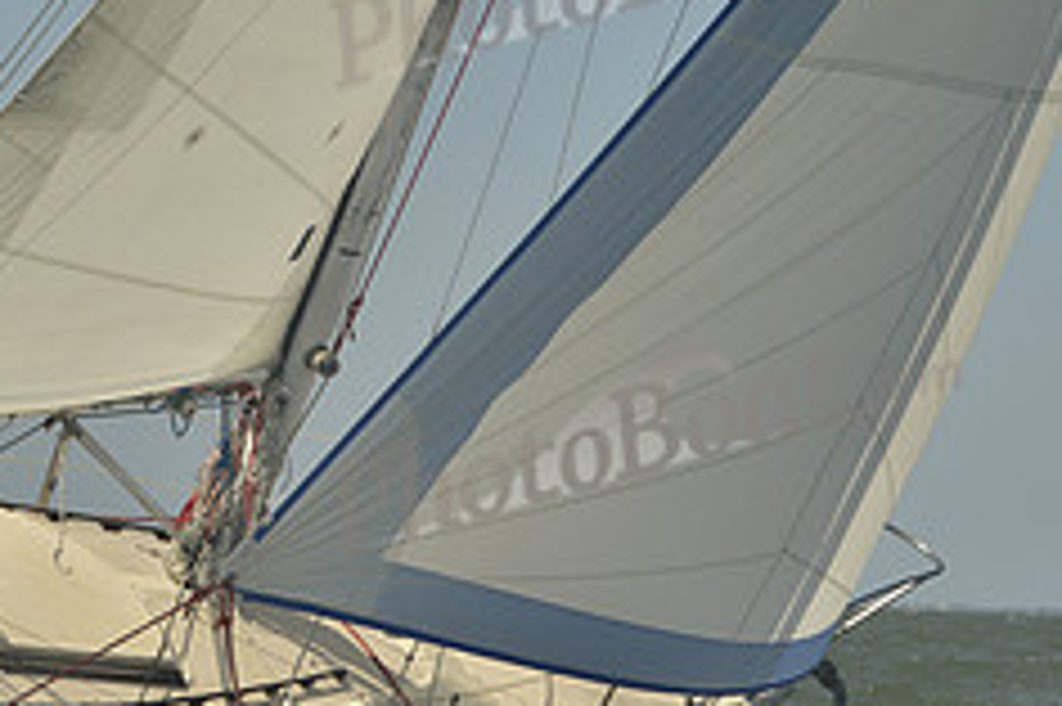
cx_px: 99
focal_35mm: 197
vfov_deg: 7.0
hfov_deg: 10.4
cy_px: 268
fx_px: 5807
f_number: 9
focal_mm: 80
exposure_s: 1/1000
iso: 280
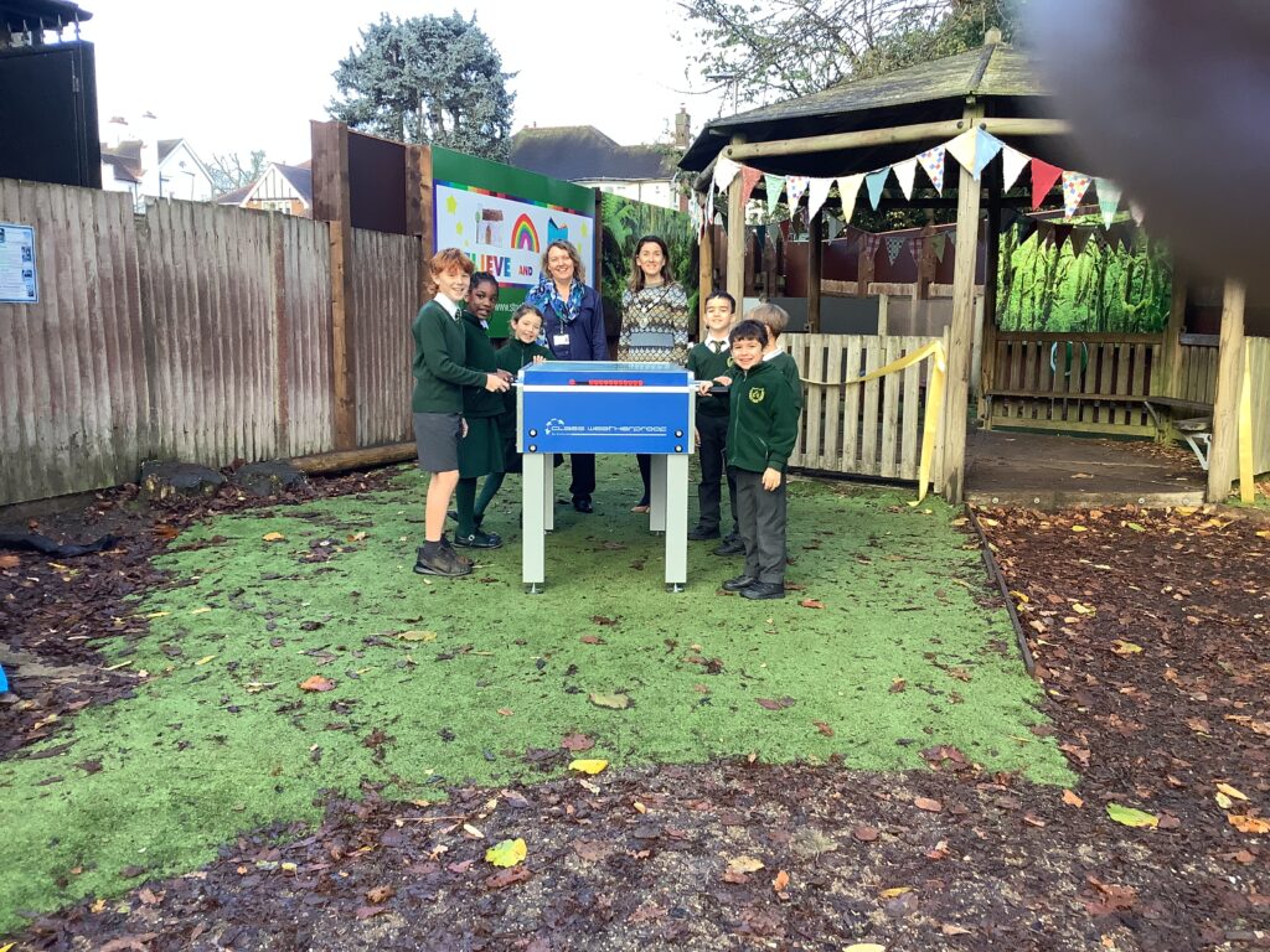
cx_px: 635
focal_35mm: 31
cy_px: 476
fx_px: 1137
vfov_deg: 45.4
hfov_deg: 58.4
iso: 64
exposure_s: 1/100
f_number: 2.4
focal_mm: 3.3
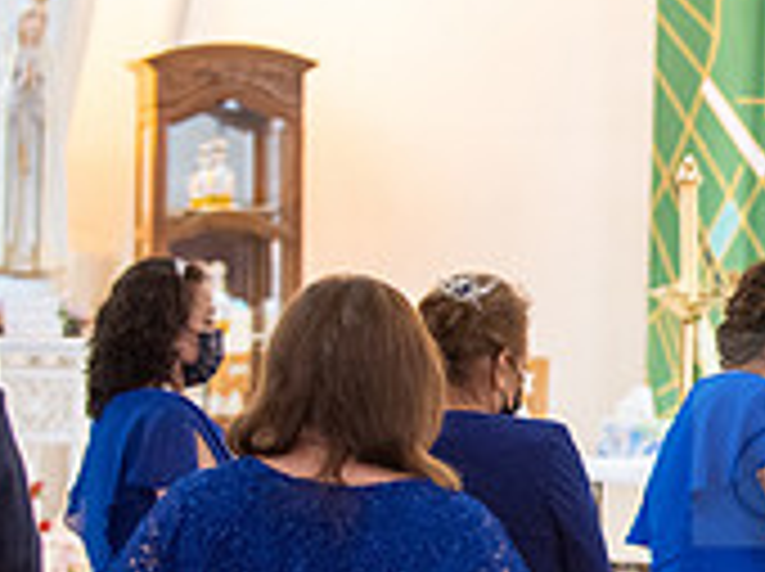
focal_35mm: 230
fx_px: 5076
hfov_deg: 8.5
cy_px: 439
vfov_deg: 6.4
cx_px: 1084
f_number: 2.8
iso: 2000
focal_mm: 70
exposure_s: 1/160
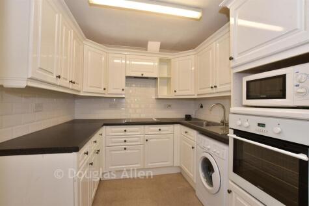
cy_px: 103
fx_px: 129
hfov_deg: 100.4
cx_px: 154
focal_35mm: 15
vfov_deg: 77.4
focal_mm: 10
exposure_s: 1/6
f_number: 8
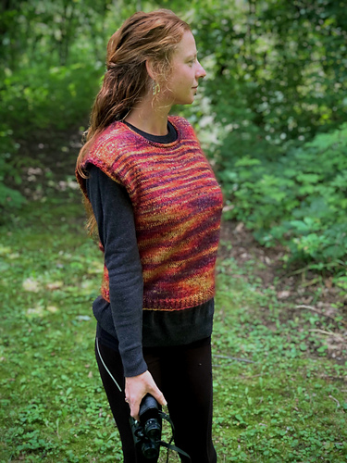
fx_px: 762
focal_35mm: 57
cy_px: 232
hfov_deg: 25.7
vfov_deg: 33.8
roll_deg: +1.1
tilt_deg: -15.8
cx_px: 174
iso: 25
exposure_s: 1/30
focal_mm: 6.6
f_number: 2.8
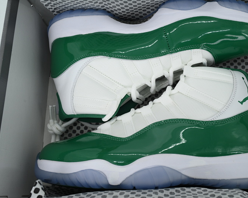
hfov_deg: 48.7
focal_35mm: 37
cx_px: 151
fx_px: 272
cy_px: 99
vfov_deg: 40.1
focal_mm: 32
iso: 400
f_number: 10
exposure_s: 1/100
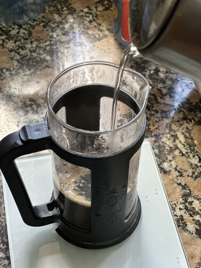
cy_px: 134
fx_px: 596
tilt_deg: -48.3
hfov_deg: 19.1
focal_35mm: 77
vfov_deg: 25.3
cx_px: 100
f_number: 2.8
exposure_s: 1/40
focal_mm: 9
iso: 250
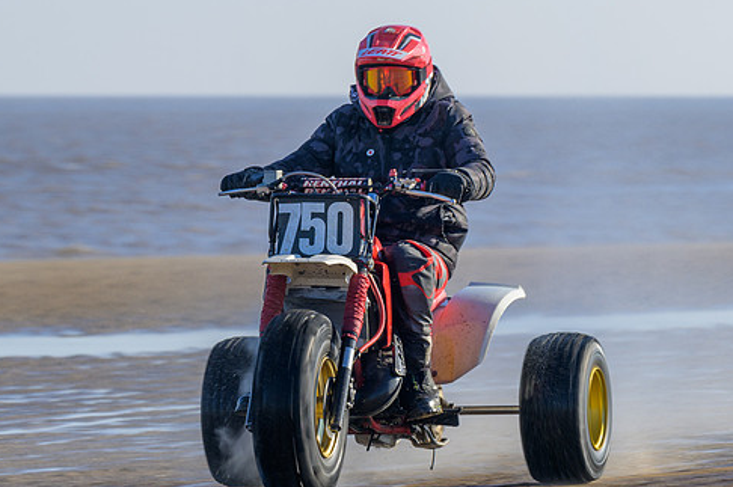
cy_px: 307
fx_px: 9072
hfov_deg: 4.6
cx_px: 447
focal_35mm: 446
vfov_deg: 3.1
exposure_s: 1/160
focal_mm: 200
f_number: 7.1
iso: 64
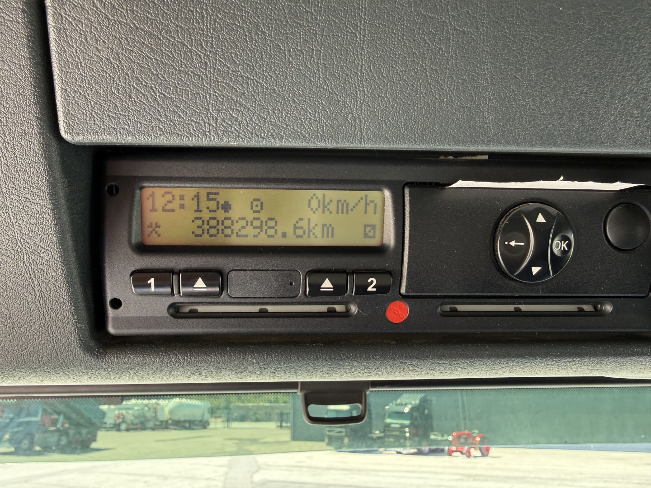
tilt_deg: +18.8
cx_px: 326
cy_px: 244
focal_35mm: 24
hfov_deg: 71.6
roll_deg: -1.1
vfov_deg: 56.8
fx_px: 451
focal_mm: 2.22
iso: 160
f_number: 2.2
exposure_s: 1/99
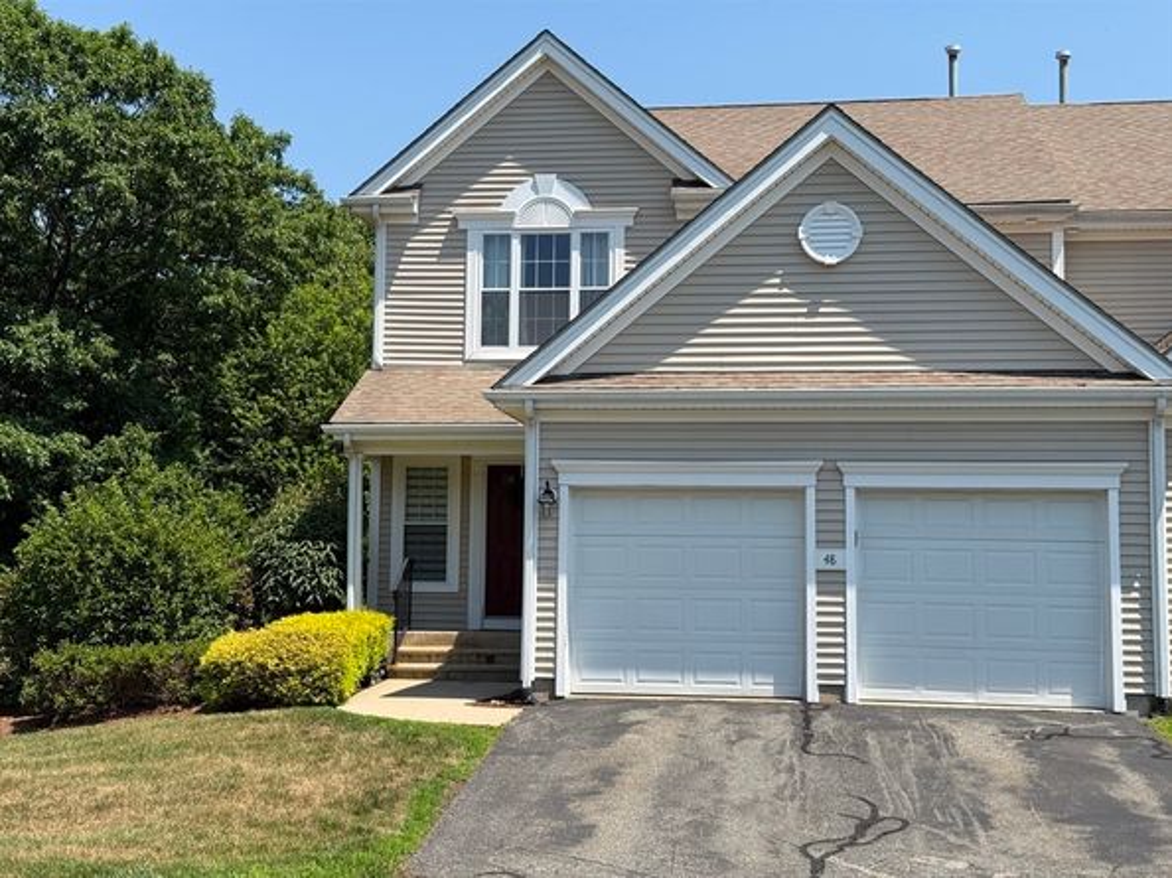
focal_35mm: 48
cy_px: 439
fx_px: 1624
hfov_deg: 39.7
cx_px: 586
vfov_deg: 30.2
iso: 80
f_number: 1.78
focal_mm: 6.76
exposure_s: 1/4587
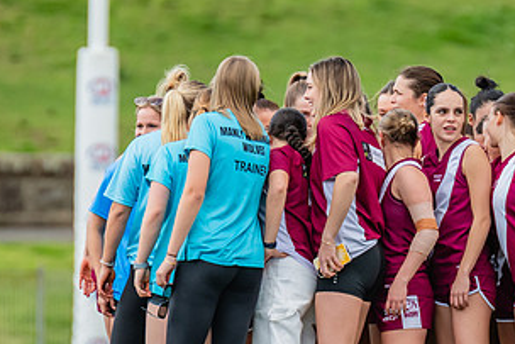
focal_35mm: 1143
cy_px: 195
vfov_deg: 1.2
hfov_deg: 1.8
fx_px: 16358
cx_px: 406
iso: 800
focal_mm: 420
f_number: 5
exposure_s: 1/1600
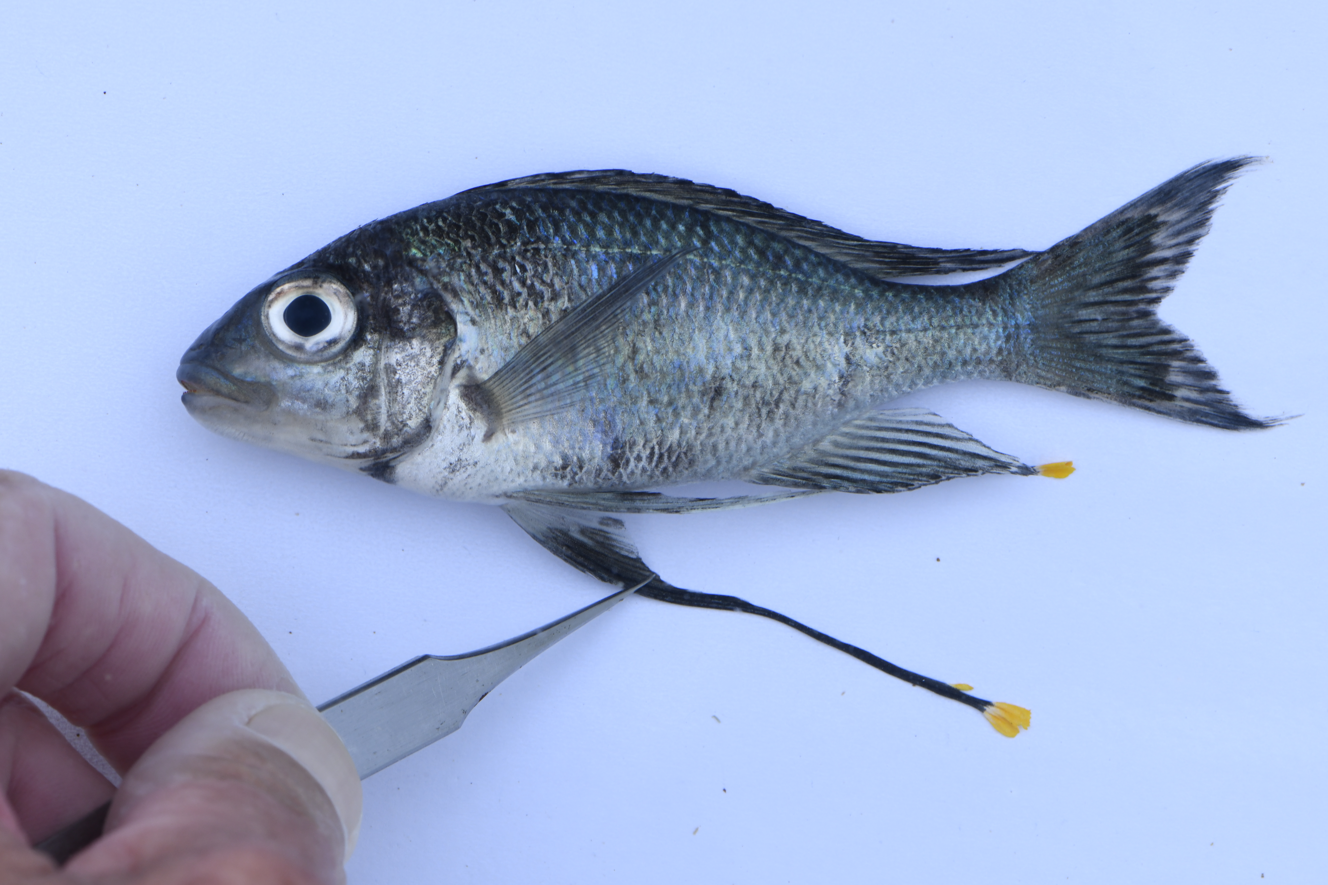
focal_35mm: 126
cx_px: 664
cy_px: 442
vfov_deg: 10.9
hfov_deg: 16.3
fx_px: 4647
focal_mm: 105
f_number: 13
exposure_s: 1/100
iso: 640
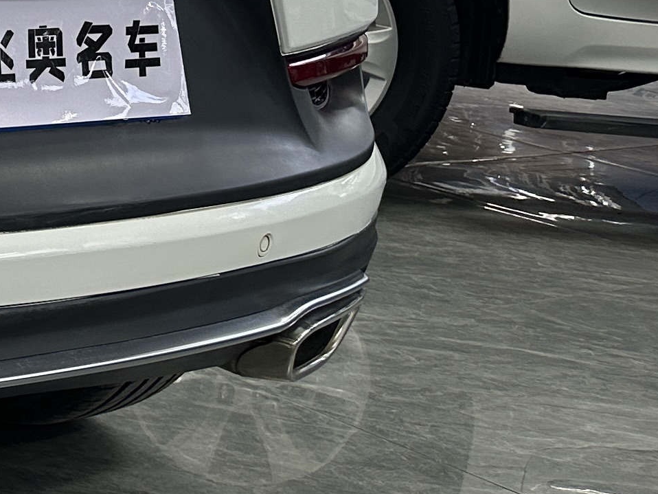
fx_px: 1920
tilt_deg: -3.0
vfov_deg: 13.7
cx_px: -707
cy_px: -256
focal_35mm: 101
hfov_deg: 15.2
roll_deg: -3.9
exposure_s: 1/121
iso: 80
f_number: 1.78
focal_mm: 6.86
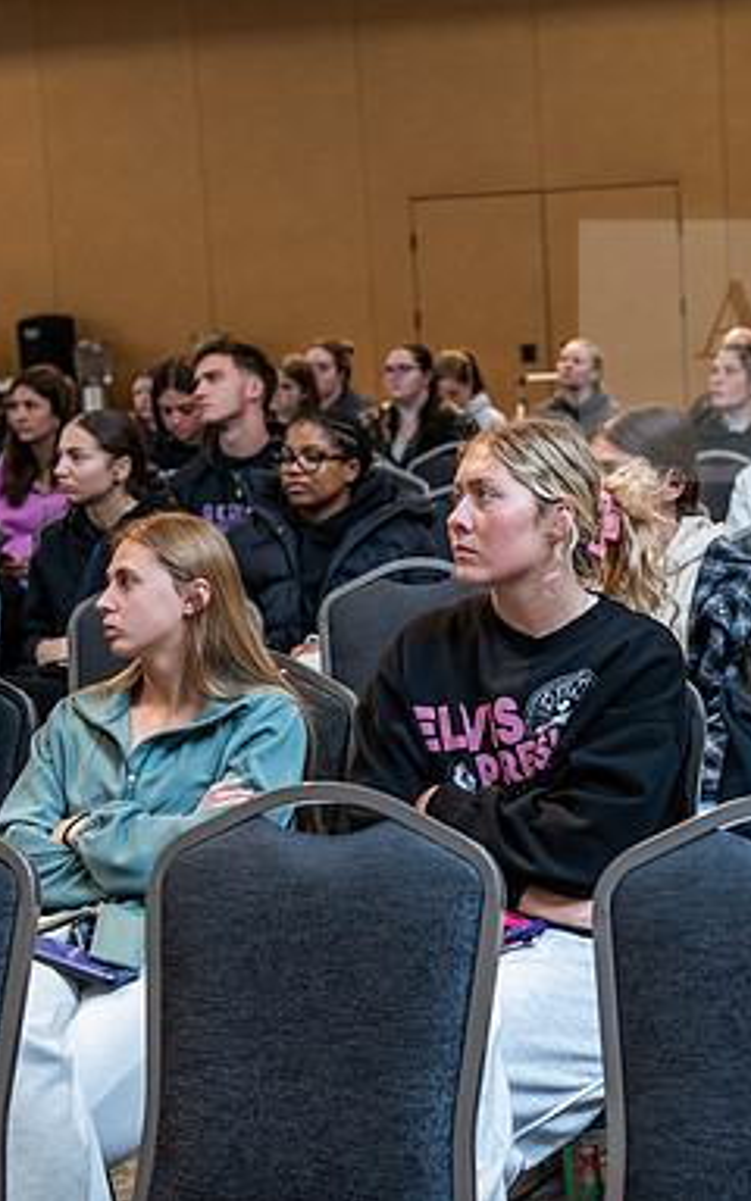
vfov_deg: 26.8
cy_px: 599
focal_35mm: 77
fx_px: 2522
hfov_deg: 16.9
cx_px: 485
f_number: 3.5
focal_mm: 50
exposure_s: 1/125
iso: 1250
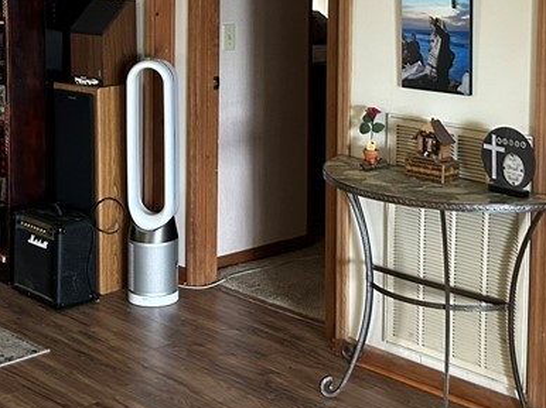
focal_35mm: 69
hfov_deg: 28.1
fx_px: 1088
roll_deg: +0.6
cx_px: 202
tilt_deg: -4.9
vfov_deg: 20.8
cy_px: 32
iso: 400
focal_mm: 5.7
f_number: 1.5
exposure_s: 1/40
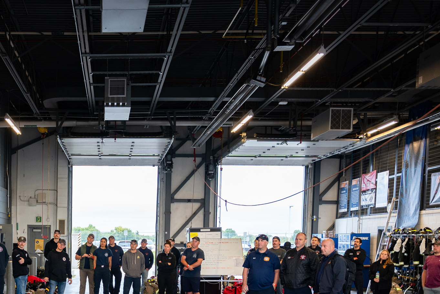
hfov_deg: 38.5
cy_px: 283
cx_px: 77
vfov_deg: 26.3
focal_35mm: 49
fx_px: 599
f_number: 2.8
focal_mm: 24
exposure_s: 1/200
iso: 640
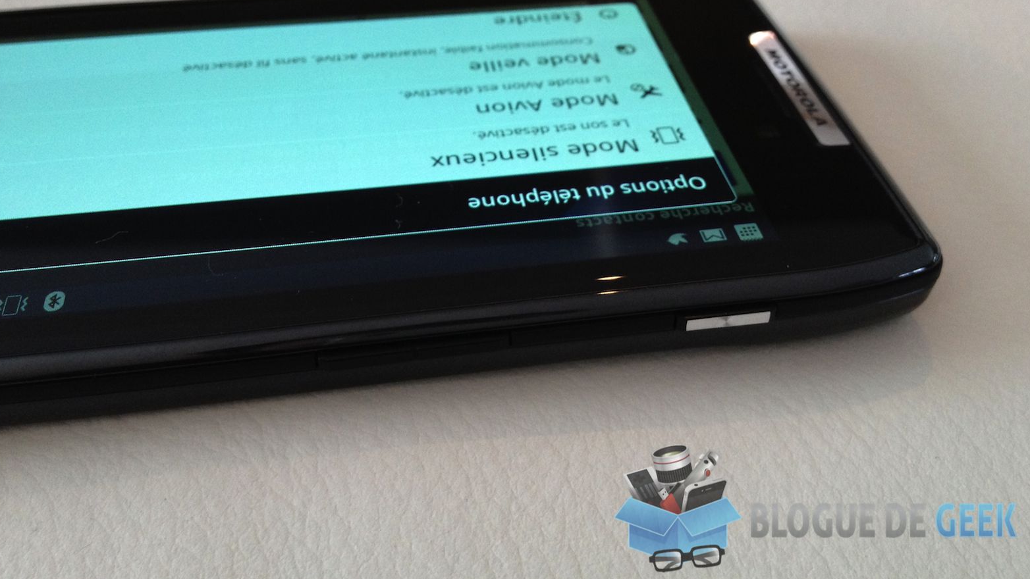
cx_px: 517
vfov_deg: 30.2
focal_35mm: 39
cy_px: 189
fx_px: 1065
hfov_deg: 51.6
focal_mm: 4.28
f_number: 2.4
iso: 160
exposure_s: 1/20
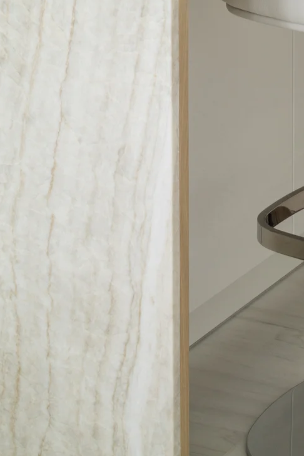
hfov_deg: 8.7
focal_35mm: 158
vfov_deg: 12.1
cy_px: -332
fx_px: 2001
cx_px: 281
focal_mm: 45
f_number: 10
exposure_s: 1/2.5
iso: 160
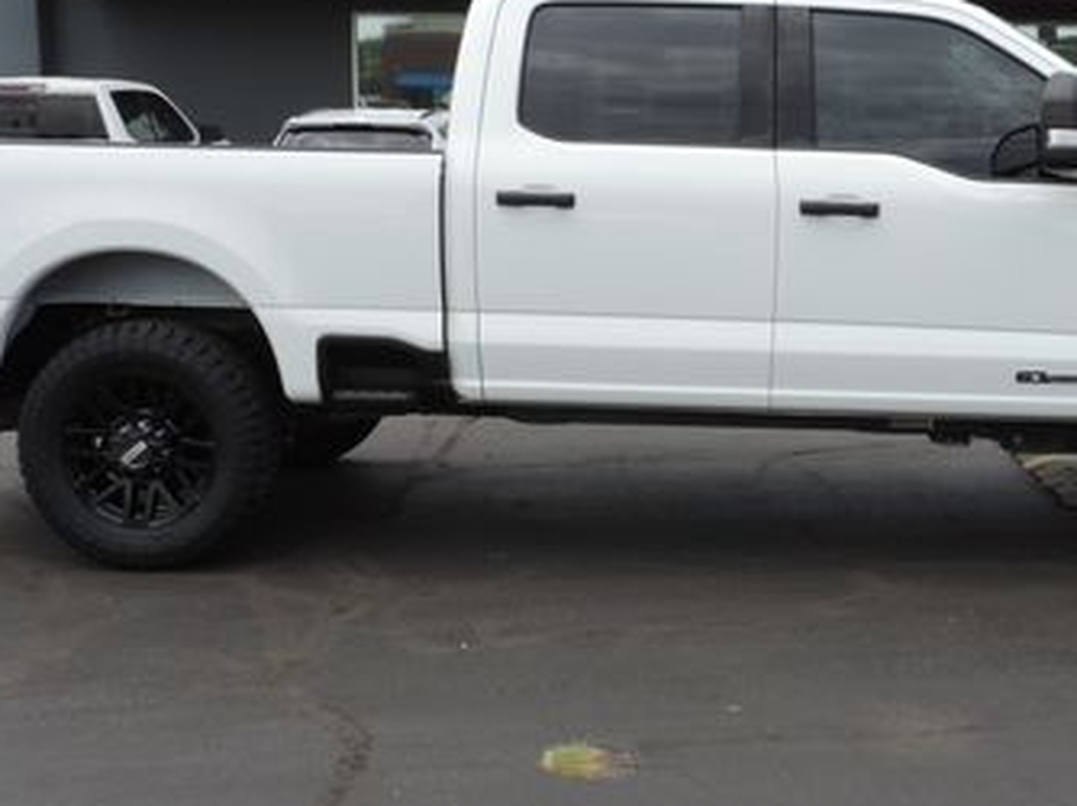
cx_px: 690
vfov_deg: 31.4
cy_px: 339
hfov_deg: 40.9
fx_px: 1430
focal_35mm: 46
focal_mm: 4.3
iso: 80
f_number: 3
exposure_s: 1/800
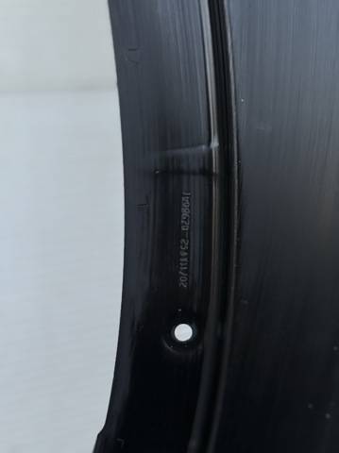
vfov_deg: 39.7
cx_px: 170
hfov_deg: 30.2
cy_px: 226
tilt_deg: -19.5
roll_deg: +0.6
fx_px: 628
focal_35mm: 48
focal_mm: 6.76
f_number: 1.78
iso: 100
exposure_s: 1/63
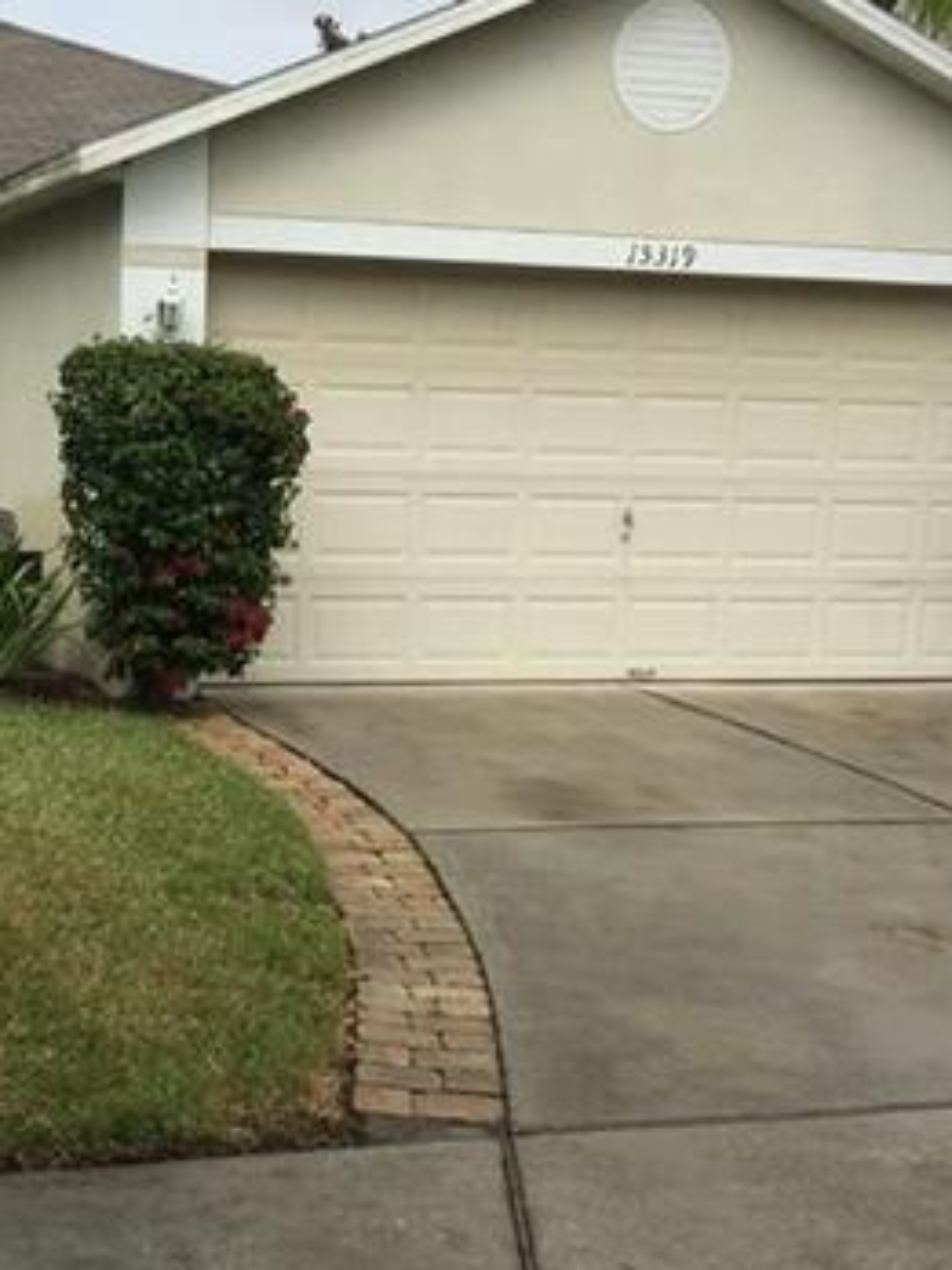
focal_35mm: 64
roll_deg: -1.7
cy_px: 810
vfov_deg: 30.1
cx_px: 226
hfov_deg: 22.7
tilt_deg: -6.3
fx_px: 2347
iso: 32
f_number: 2.2
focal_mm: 4.15
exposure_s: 1/1099
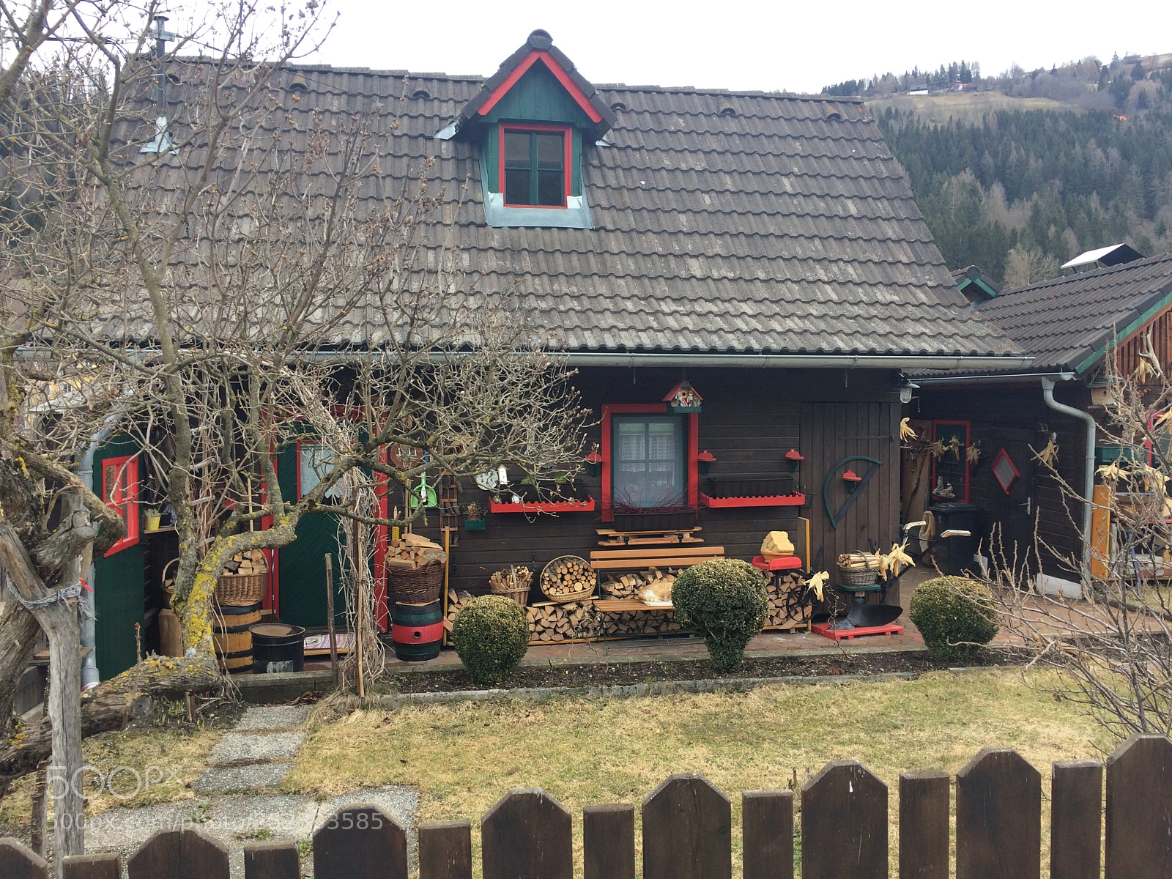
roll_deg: +0.6
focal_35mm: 29
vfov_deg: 48.2
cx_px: 586
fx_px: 982
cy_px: 440
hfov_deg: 61.7
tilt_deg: -1.2
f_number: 2.2
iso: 32
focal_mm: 4.15
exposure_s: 1/342
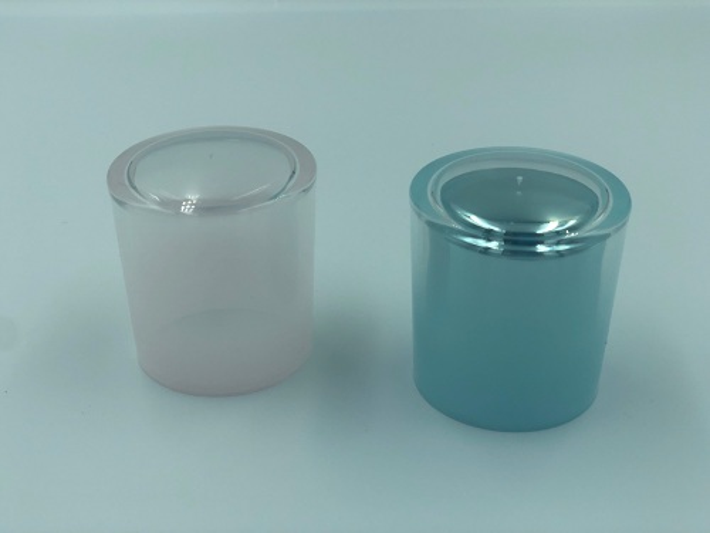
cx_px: 355
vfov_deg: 28.0
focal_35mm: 52
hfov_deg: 36.8
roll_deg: +1.2
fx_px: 1067
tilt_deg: -29.8
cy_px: 266
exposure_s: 1/223
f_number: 2.4
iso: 16
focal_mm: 6
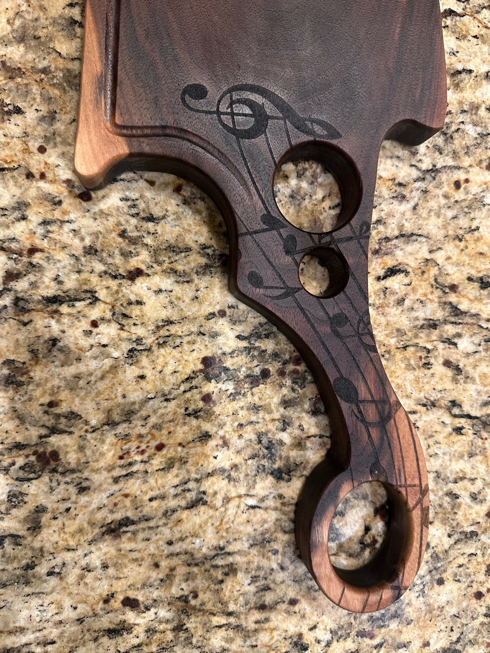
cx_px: 252
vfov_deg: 69.4
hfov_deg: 54.9
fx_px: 472
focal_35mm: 25
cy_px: 323
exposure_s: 1/60
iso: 320
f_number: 1.78
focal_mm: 6.86
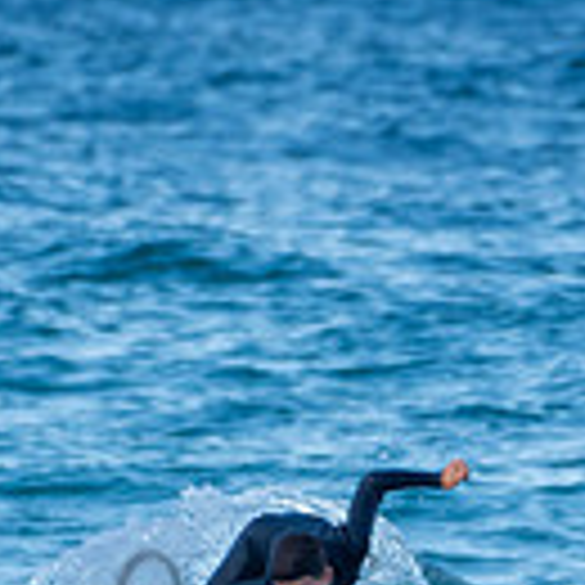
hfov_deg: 0.6
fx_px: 54339
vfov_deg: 0.6
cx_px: 310
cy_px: 583
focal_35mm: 2842
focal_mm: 500
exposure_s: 1/1000
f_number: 5.6
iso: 400
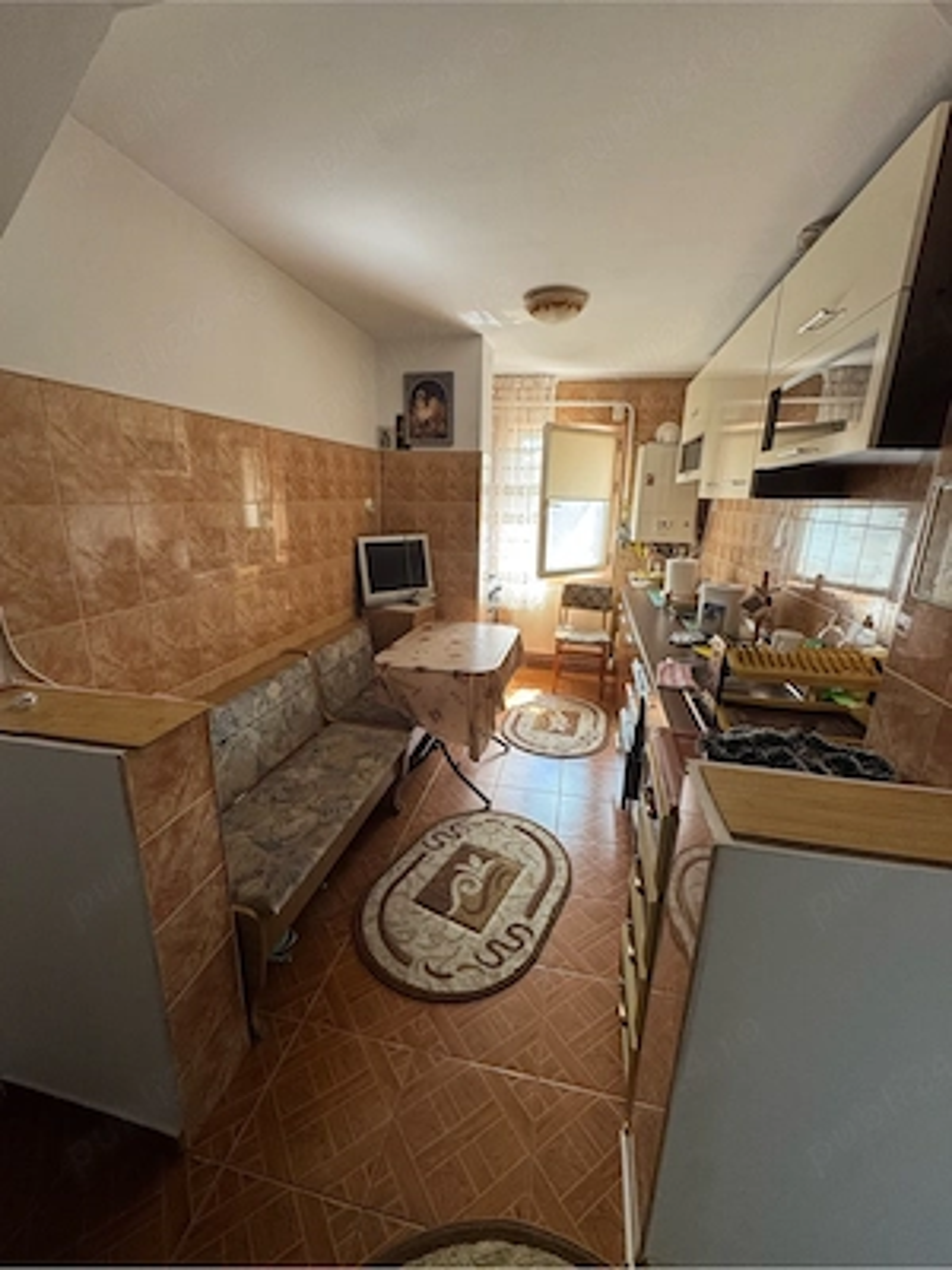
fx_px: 513
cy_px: 635
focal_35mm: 14
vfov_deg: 102.1
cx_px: 476
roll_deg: -1.4
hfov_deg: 85.7
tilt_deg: -15.7
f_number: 2.2
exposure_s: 1/99
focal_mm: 2.22
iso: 160
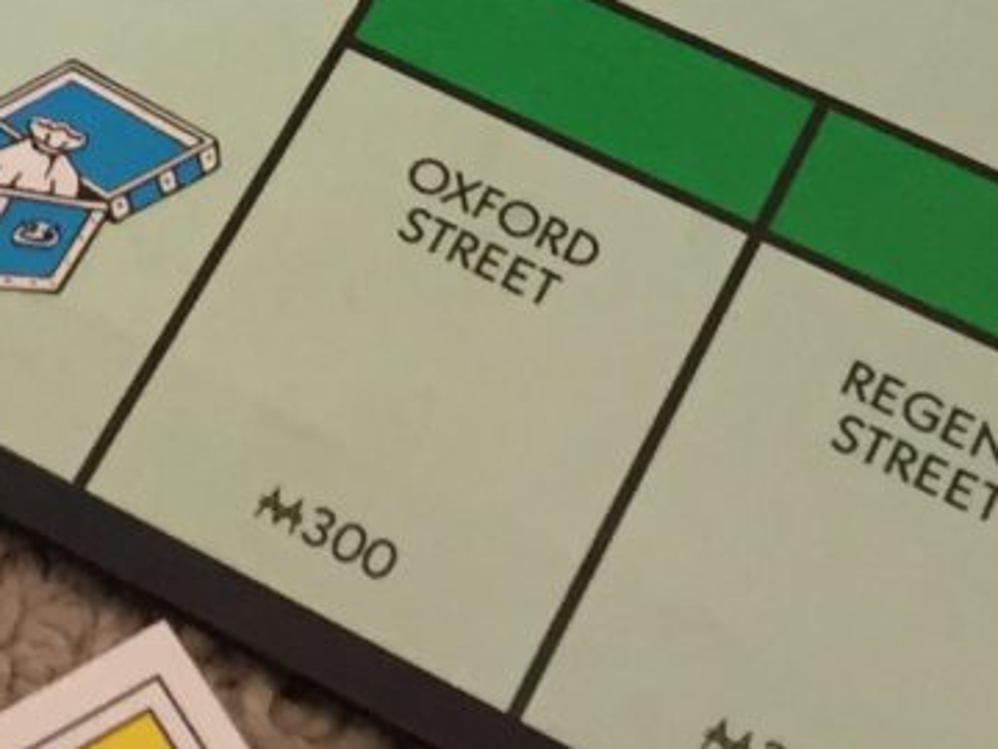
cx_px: -108
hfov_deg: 13.3
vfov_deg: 9.5
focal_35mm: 145
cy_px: -810
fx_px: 4180
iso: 100
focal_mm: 4.15
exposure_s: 1/33
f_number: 2.2
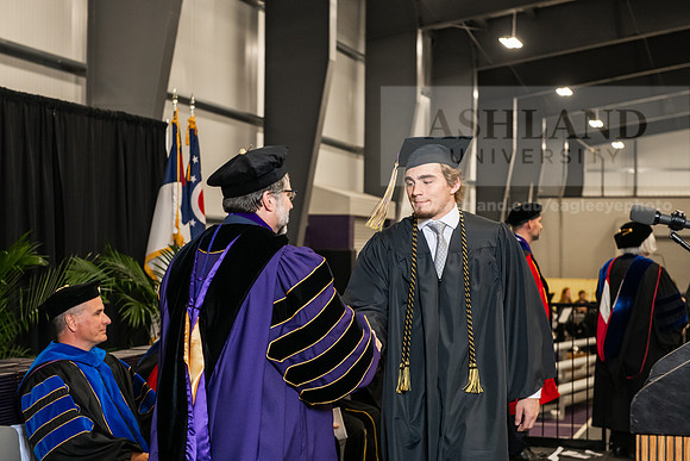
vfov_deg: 19.5
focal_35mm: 70
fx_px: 1342
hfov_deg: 28.8
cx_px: 345
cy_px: 230
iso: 2500
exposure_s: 1/200
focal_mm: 70
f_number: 5
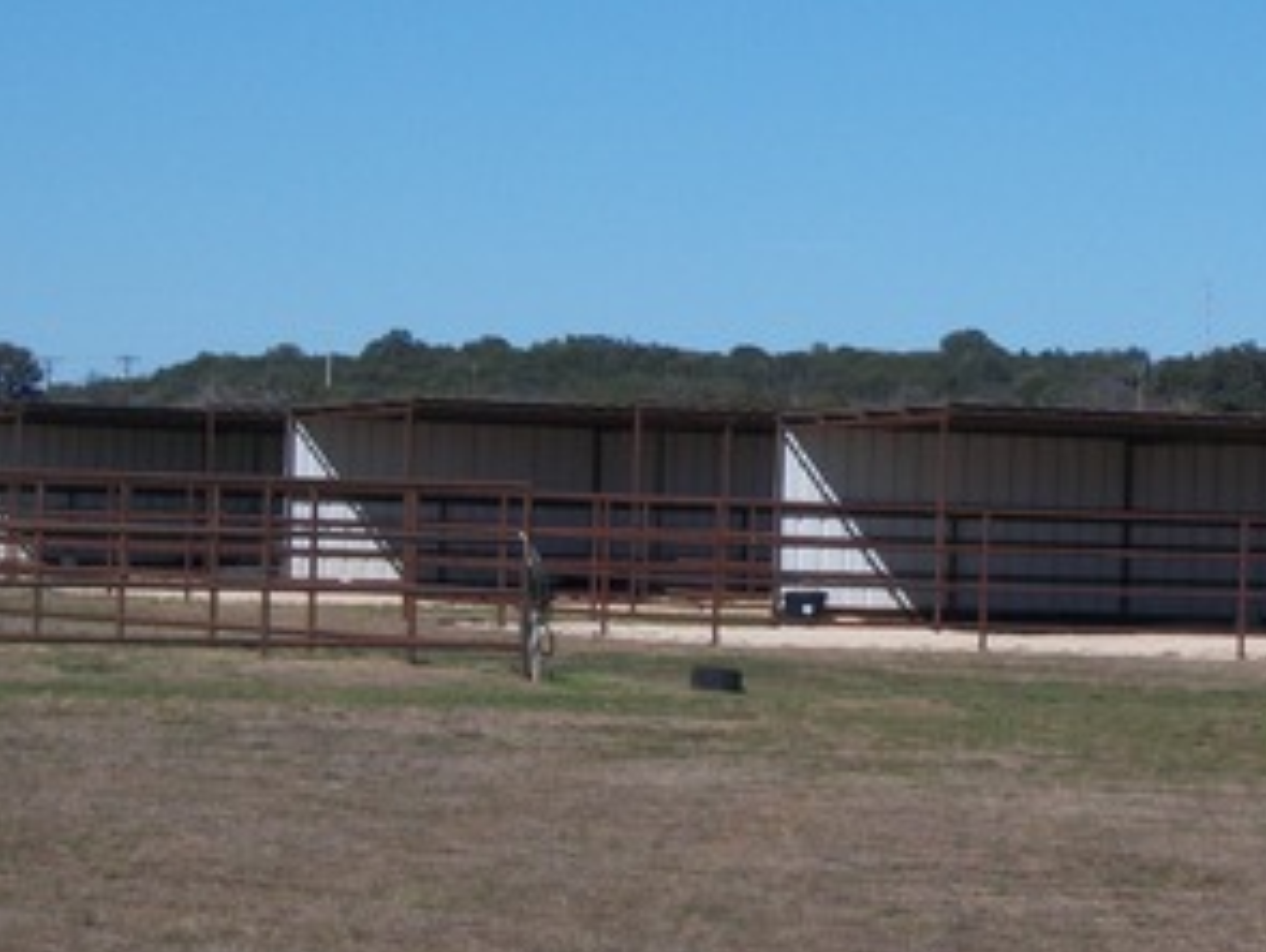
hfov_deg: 9.5
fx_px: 7616
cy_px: 287
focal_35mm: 208
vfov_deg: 7.2
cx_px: 953
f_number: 16
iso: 80
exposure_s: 1/125
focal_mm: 17.1
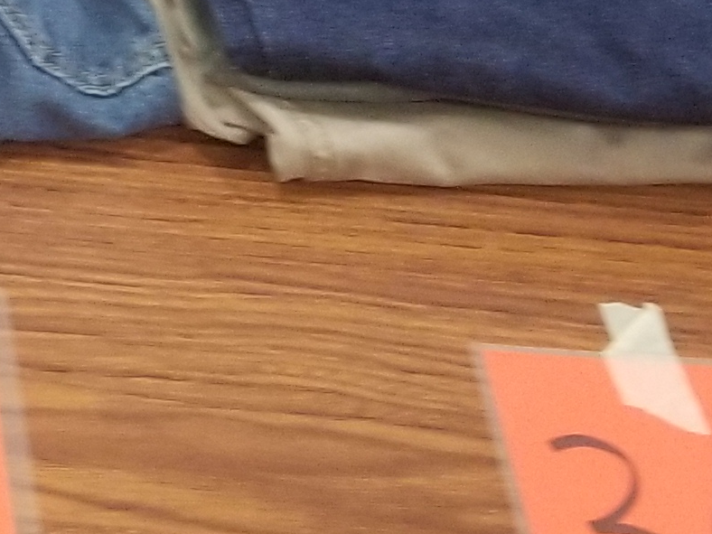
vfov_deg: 10.9
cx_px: -632
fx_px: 2736
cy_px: -141
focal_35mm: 133
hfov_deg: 13.2
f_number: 1.7
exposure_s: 1/40
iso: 200
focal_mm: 4.25
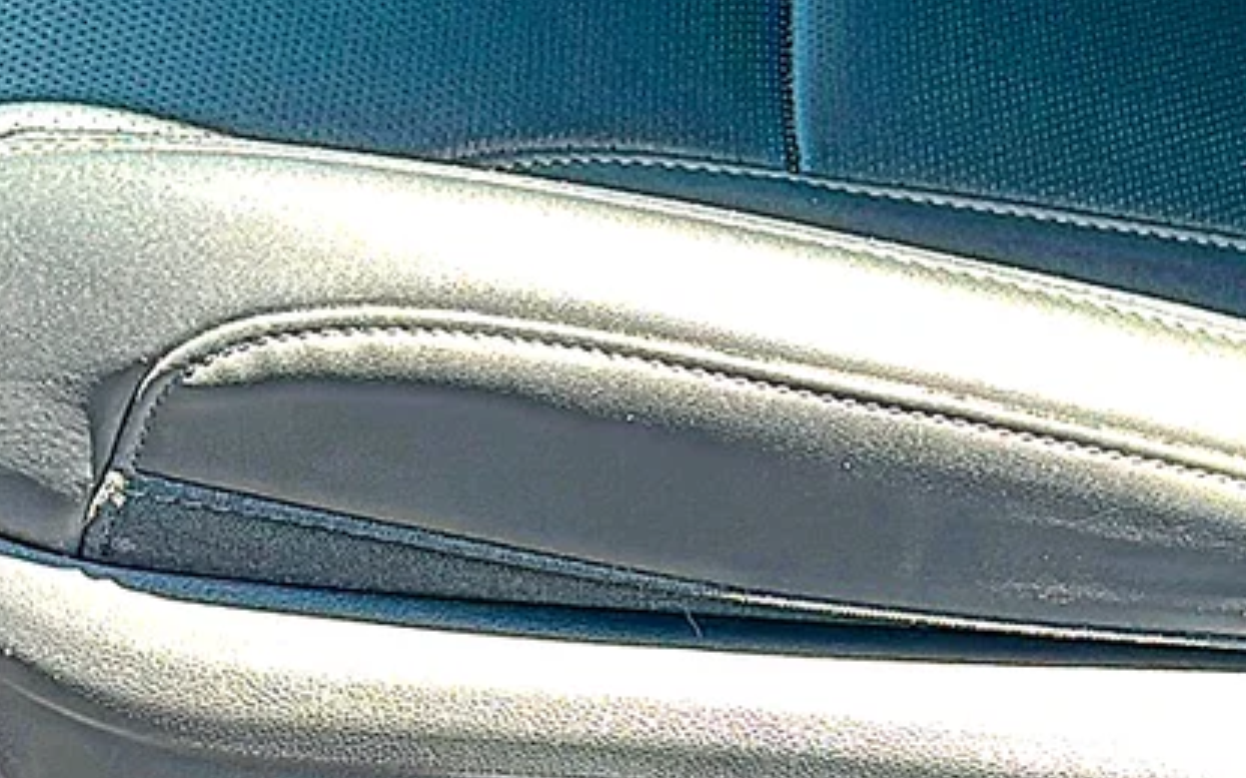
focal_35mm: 84
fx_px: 2851
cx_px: 871
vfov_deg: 15.3
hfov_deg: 24.5
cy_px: 740
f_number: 1.78
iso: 64
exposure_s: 1/201
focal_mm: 6.86
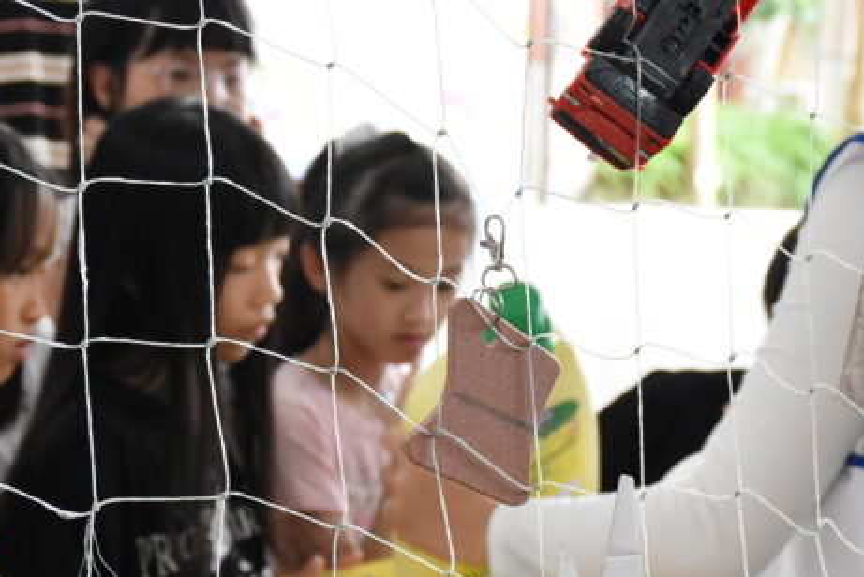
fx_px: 3842
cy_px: 311
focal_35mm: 160
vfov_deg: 8.6
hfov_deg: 12.8
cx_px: 315
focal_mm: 48
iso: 3200
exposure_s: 1/160
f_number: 6.3
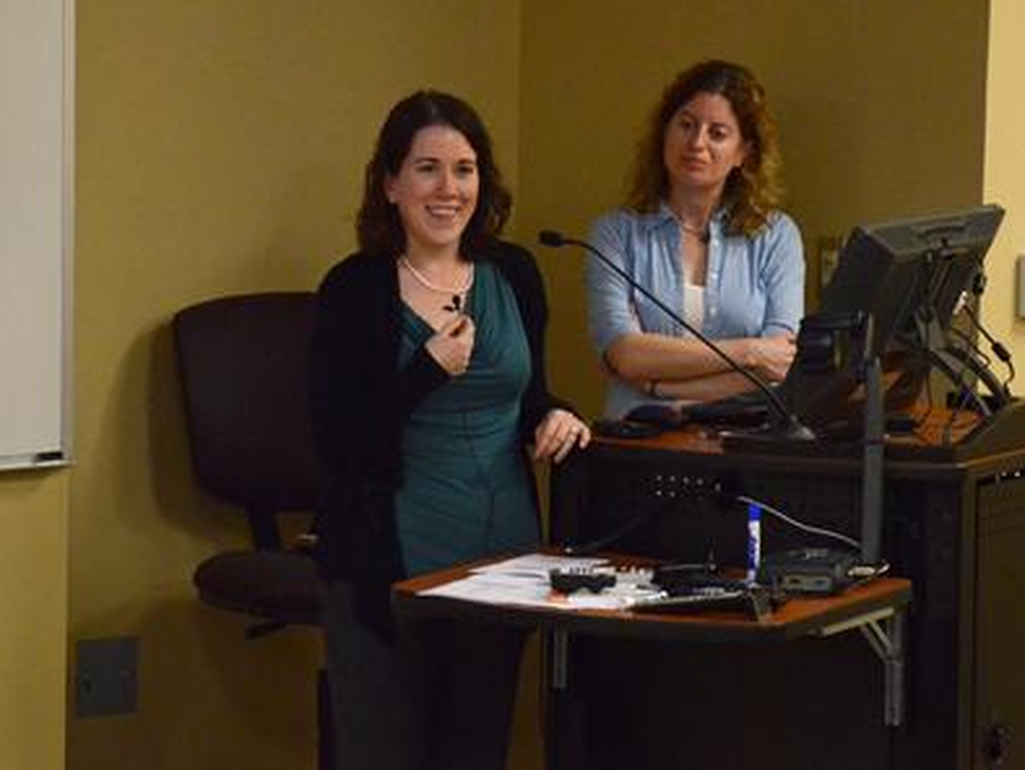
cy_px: 385
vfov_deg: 8.6
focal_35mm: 173
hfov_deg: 11.4
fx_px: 5112
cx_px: 580
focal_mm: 105
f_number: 5.6
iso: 3200
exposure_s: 1/200
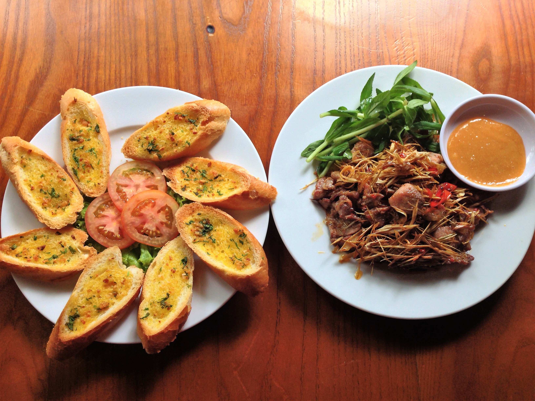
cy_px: 200
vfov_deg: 42.9
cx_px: 268
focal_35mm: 33
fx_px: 510
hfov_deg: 55.4
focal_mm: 4.12
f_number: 2.4
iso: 50
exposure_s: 1/60
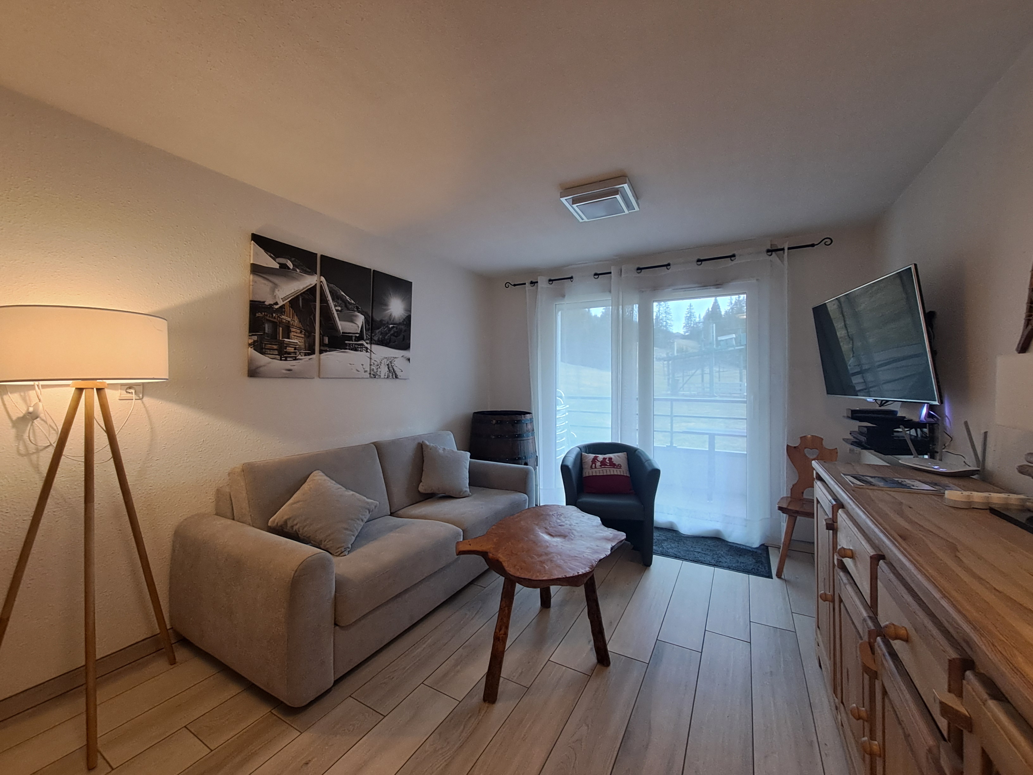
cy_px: 388
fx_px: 388
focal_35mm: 13
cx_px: 516
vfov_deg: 89.9
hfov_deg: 106.2
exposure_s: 1/50
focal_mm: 1.42
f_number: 2.2
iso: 125
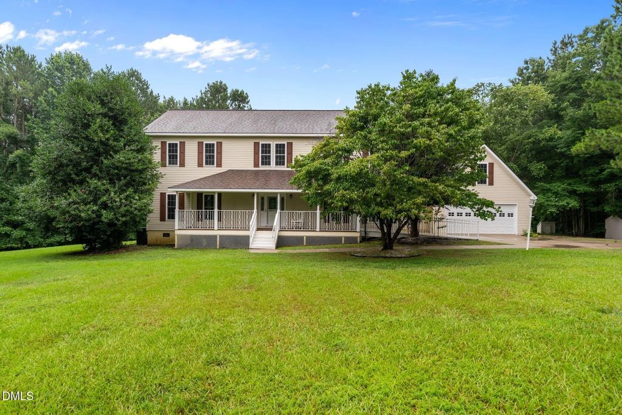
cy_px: 208
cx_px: 311
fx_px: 371
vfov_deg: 58.4
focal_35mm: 22
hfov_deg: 79.9
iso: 320
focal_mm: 21.5
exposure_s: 1/20
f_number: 8
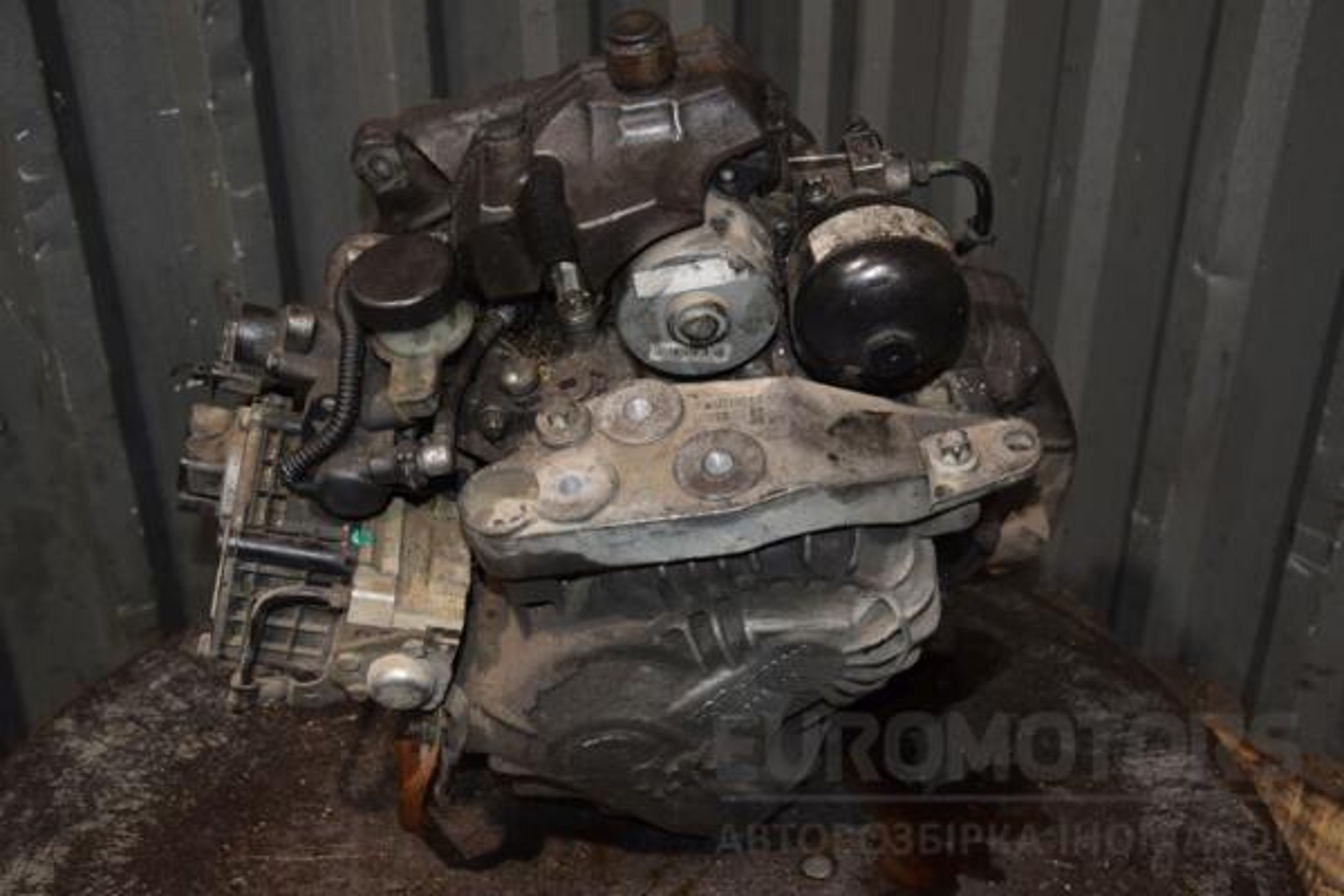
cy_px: 448
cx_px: 672
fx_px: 1400
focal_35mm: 38
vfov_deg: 35.5
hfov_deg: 51.3
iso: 800
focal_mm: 25
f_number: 5
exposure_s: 1/60
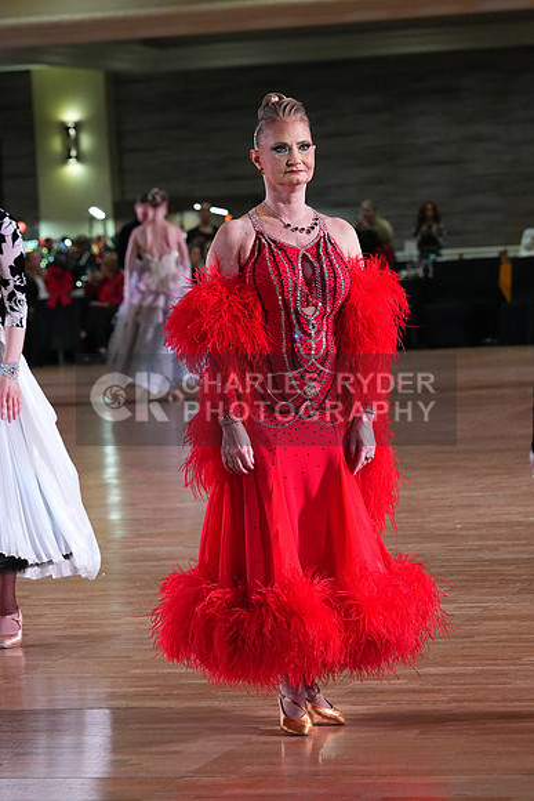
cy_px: 400
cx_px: 267
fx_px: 3135
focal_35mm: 141
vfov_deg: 14.5
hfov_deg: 9.7
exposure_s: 1/400
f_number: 7.1
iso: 10000
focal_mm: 141
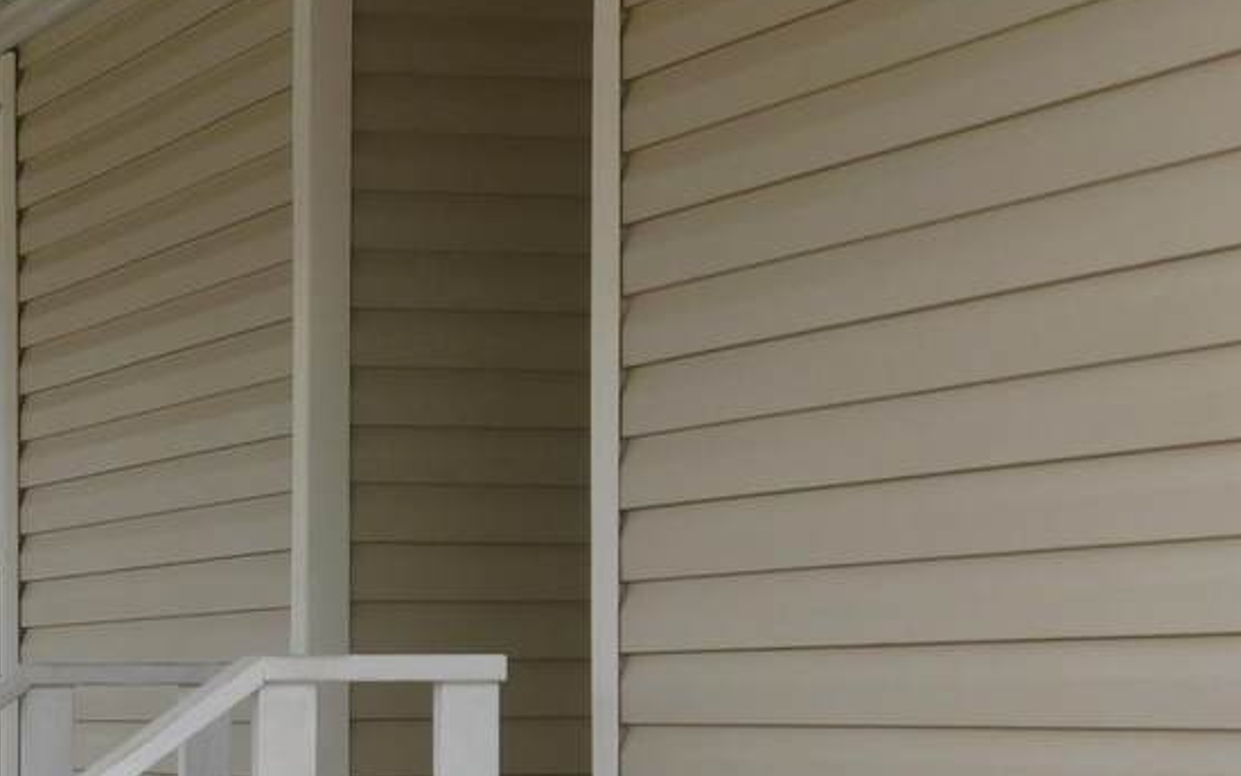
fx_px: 3755
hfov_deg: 17.9
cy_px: 873
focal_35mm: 111
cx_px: -201
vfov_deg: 11.6
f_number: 3.7
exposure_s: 1/640
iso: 125
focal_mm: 8
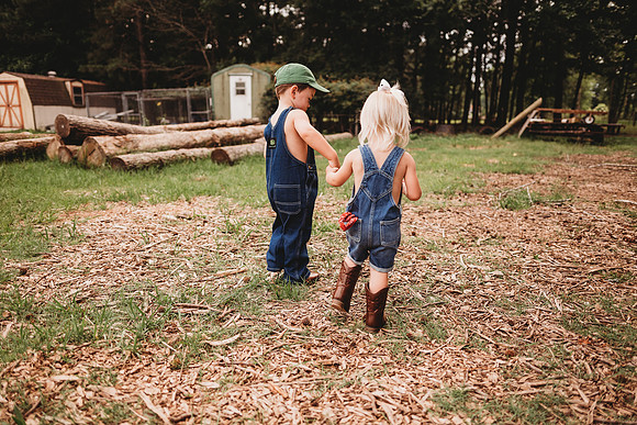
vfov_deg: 53.2
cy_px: 212
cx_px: 318
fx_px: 425
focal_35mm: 24
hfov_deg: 73.7
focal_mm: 24
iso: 100
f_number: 2.2
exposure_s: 1/1000
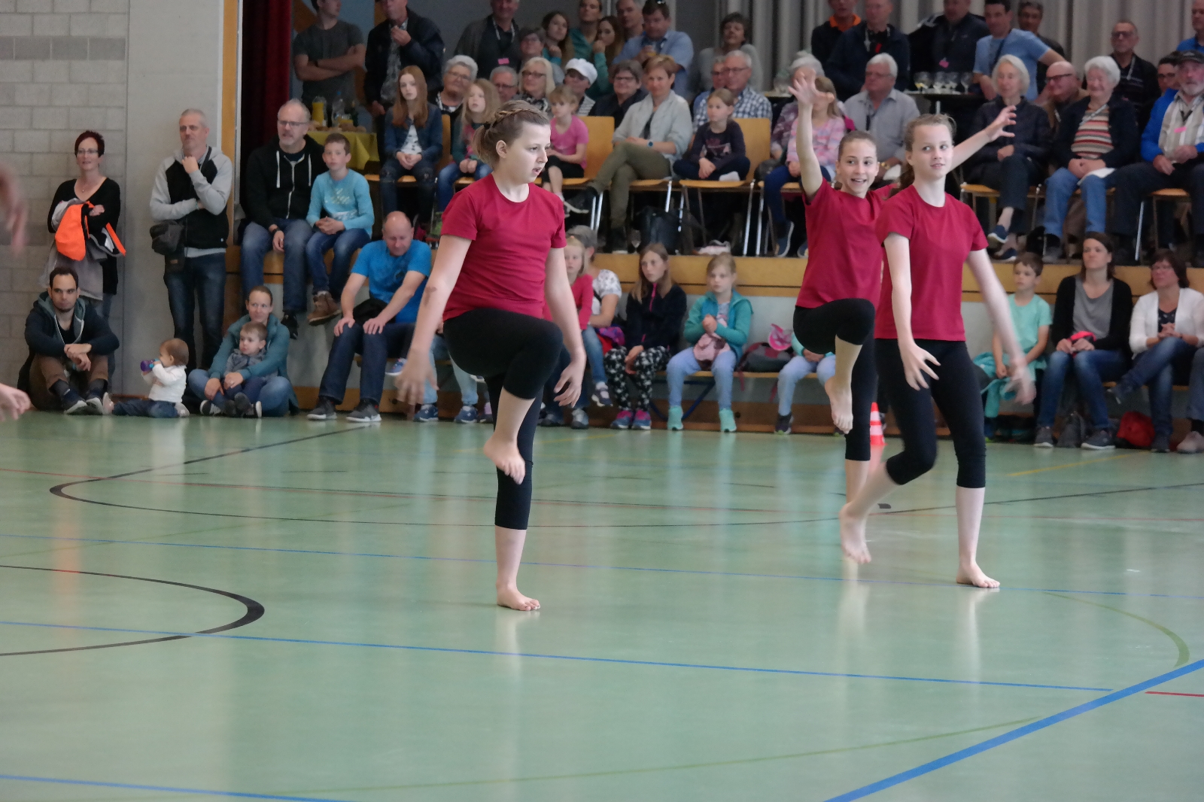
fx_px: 4213
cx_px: 602
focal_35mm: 126
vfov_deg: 10.9
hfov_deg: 16.3
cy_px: 401
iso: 3200
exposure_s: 1/100
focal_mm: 82
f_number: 4.5
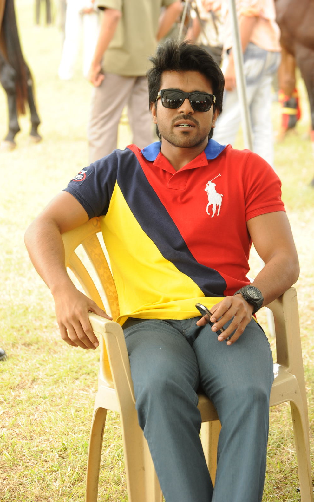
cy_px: 251
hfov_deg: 12.5
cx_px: 153
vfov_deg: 19.8
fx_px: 1437
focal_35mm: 105
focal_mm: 102
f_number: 6.3
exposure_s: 1/125
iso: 400
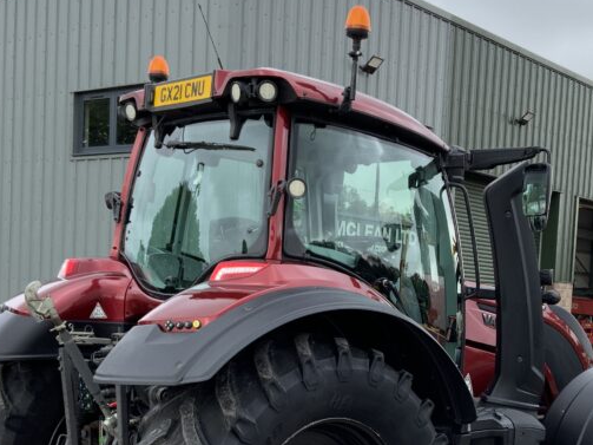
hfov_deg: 32.5
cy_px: 362
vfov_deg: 24.4
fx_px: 1010
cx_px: 381
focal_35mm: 59
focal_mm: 3
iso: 16
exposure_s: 1/186
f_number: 1.8
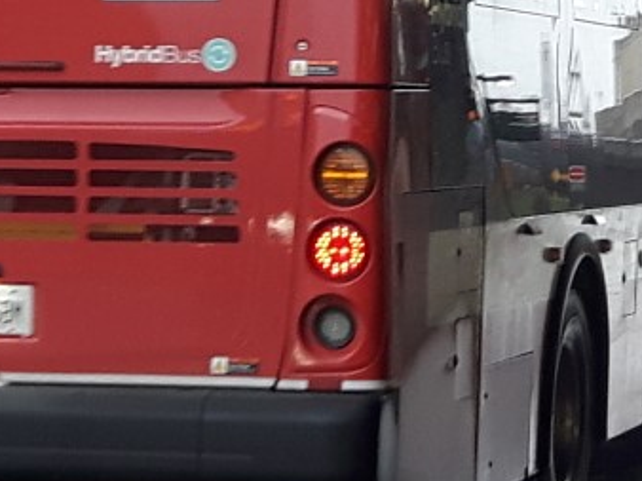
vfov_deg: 15.6
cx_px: 368
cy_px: 76
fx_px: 1742
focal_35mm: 94
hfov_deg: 20.9
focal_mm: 3.7
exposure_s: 1/50
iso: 64
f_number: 1.9
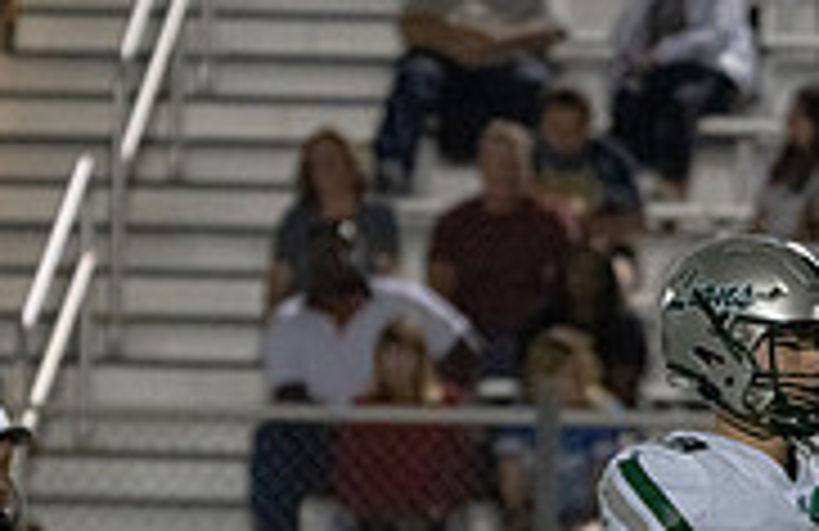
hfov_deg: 2.5
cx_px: 738
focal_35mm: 840
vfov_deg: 1.6
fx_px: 18949
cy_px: 867
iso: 16000
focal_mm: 247
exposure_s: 1/1000
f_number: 5.6
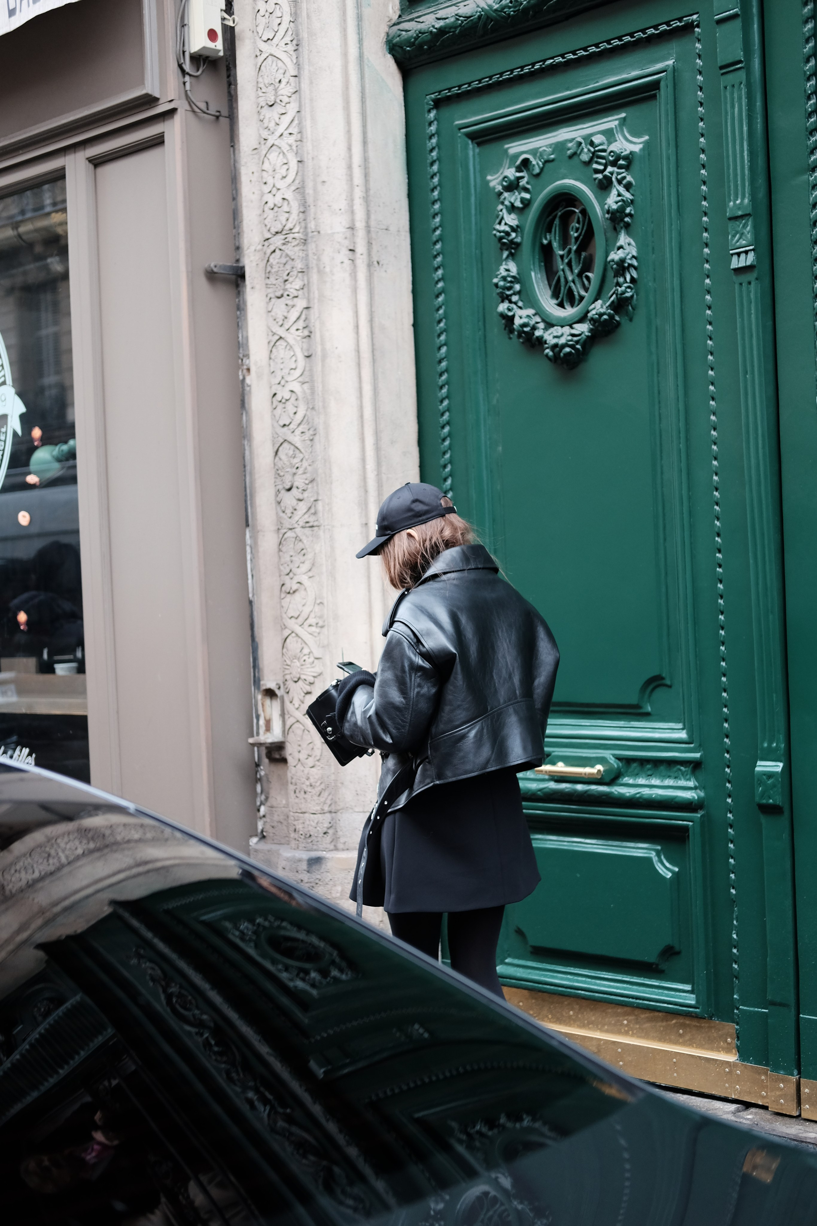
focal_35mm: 53
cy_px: 613
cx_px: 408
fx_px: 1804
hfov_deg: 25.5
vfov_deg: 37.5
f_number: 2
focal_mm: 35
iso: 500
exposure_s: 1/400
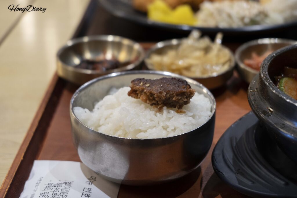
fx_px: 487
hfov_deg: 33.9
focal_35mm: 59
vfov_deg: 23.0
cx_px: 148
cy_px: 99
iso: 2000
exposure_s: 1/60
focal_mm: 59
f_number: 5.6
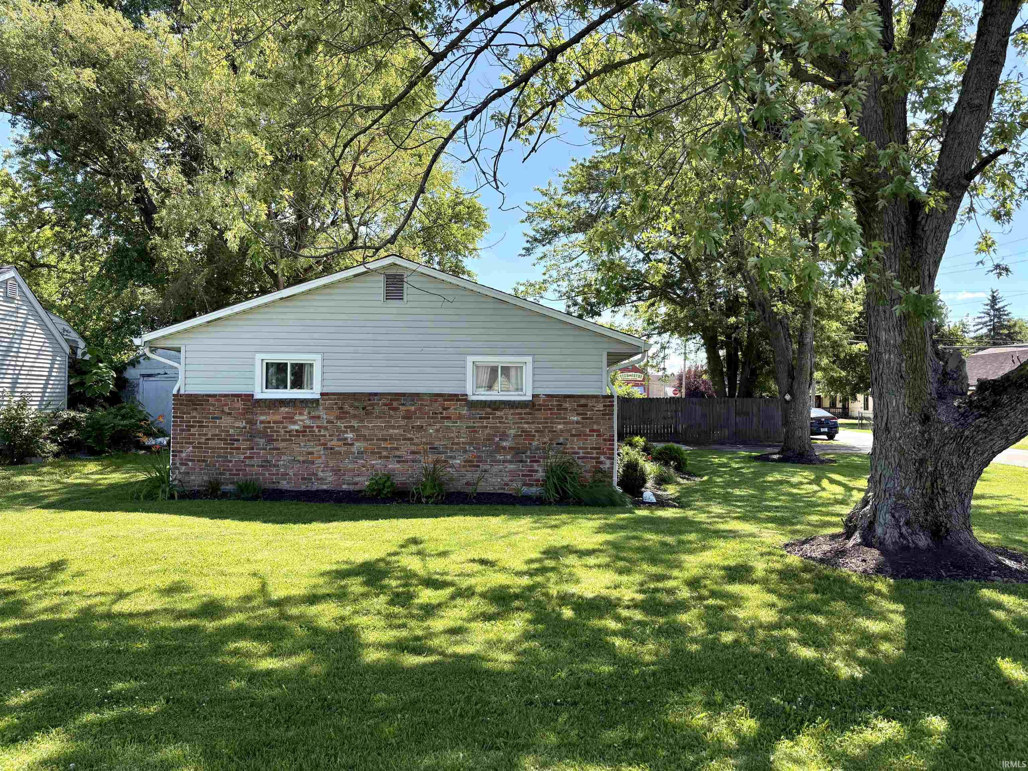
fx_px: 772
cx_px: 514
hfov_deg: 67.3
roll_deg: +0.0
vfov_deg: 53.1
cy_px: 386
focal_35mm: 26
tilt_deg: +1.3
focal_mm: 5.96
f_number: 1.6
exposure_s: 1/1032
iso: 64
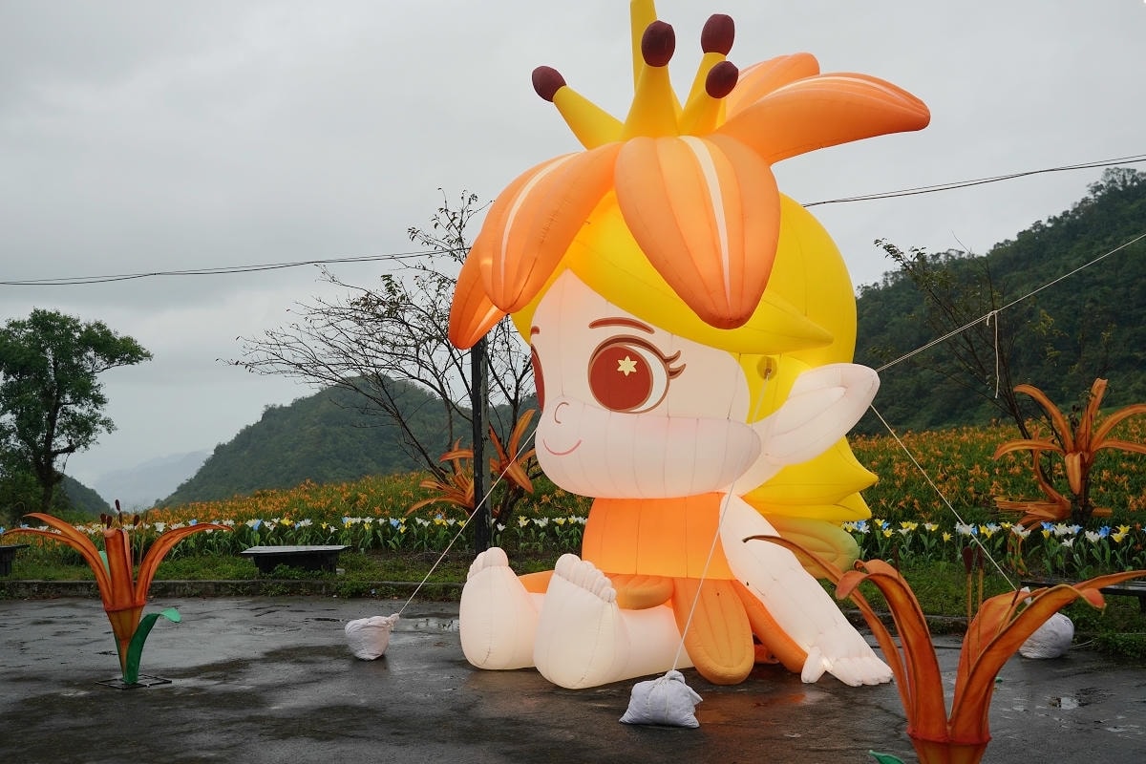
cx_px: 573
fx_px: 1241
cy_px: 382
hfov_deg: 49.6
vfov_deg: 34.2
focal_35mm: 39
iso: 400
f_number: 4
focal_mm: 39
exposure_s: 1/160
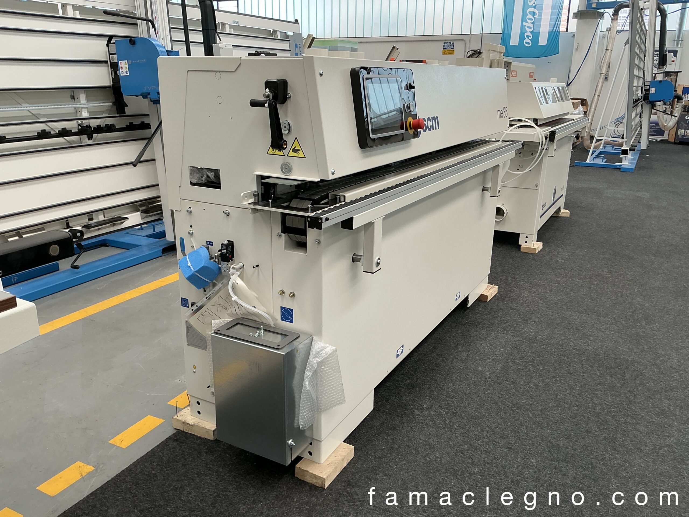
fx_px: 557
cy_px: 258
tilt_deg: -16.1
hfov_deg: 63.4
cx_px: 344
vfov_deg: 49.7
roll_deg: -0.1
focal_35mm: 28
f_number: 1.8
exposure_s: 1/122
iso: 32
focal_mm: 3
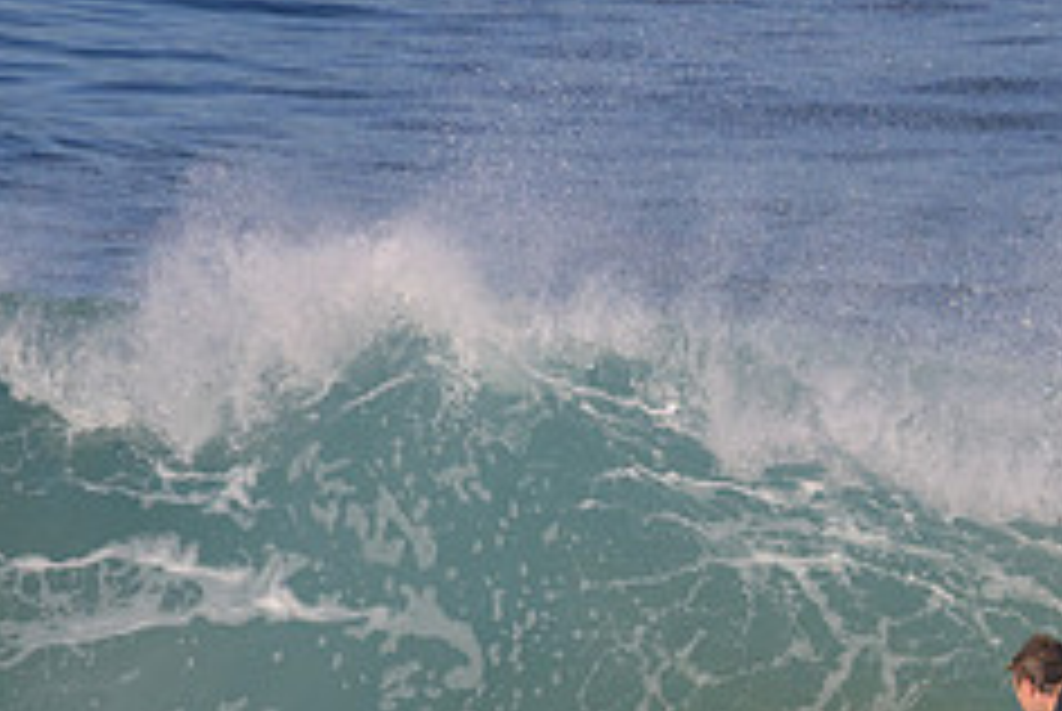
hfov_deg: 1.0
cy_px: 854
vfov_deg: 0.7
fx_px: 59545
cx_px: 878
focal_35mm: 2016
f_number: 11
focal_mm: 600
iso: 800
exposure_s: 1/2000
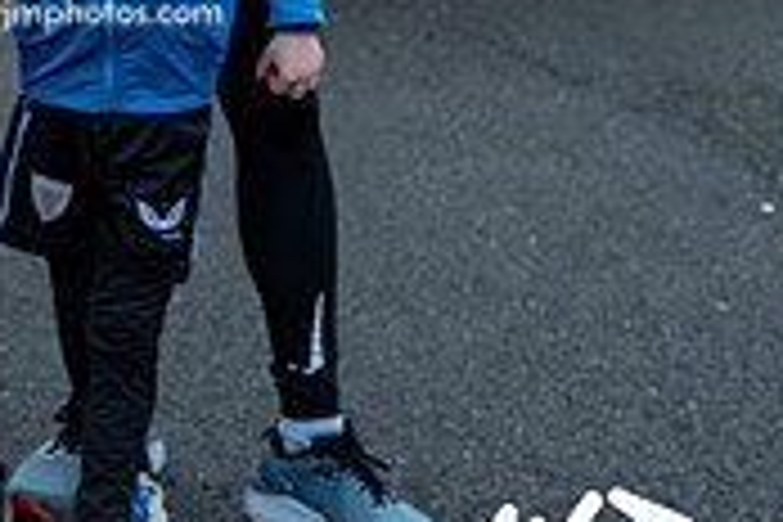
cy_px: -173
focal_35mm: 110
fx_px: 2392
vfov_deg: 12.1
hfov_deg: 18.2
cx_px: 58
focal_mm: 33
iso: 100
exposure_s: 1/200
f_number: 4
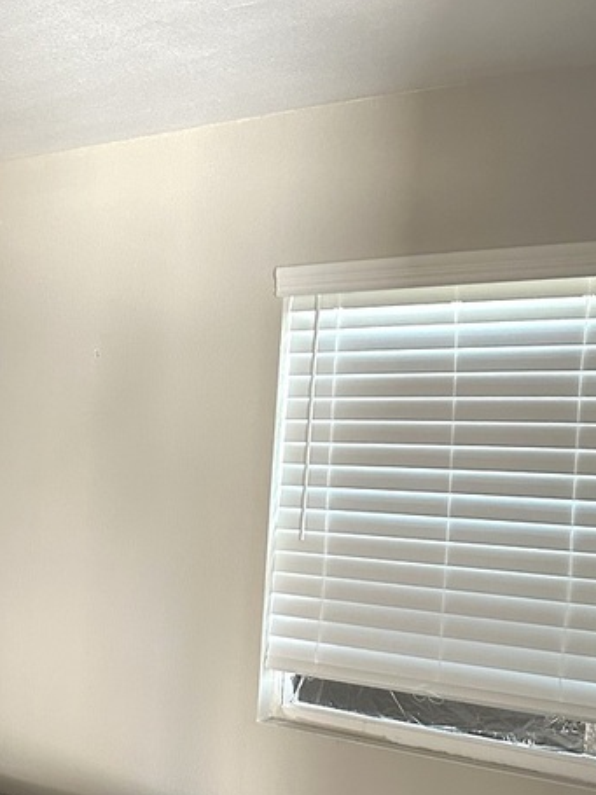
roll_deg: -2.5
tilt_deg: -4.2
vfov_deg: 33.4
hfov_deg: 24.3
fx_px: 1309
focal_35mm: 57
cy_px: 547
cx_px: -23
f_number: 1.78
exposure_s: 1/60
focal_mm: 6.86
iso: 640
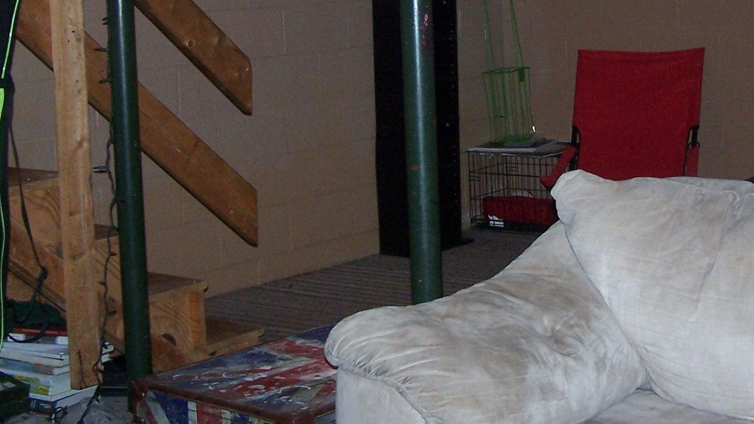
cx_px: 491
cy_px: 77
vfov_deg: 15.8
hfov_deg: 27.7
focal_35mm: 76
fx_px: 1519
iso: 140
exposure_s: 1/60
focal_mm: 6.3
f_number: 2.8
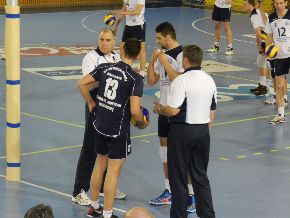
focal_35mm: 145
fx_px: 1215
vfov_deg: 10.2
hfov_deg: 13.6
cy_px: 109
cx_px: 145
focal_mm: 25.7
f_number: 5.1
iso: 800
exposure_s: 1/30
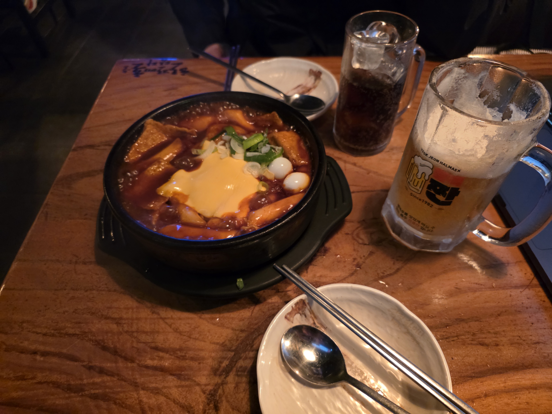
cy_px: 207
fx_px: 367
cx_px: 276
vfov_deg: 58.9
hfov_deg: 73.9
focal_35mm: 23
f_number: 1.7
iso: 1250
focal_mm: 6.3
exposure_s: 1/60
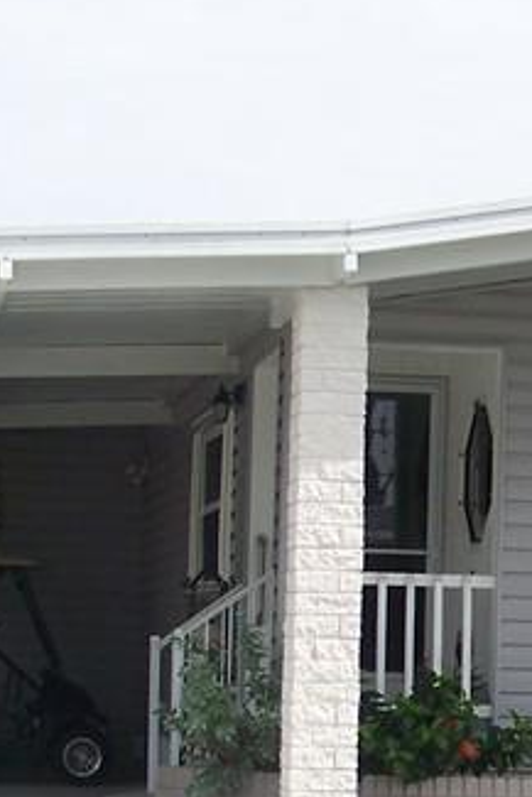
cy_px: 611
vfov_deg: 17.2
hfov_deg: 11.5
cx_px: 537
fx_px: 2613
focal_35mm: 118
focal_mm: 5.85
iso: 64
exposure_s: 1/800
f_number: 2.8
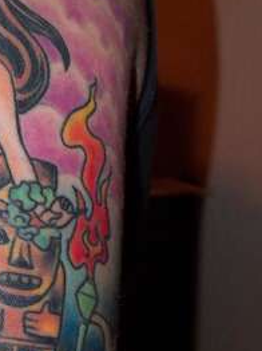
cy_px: 198
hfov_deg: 13.6
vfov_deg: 18.4
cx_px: 3
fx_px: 1082
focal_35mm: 107
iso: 200
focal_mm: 6.2
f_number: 3.5
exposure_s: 1/30
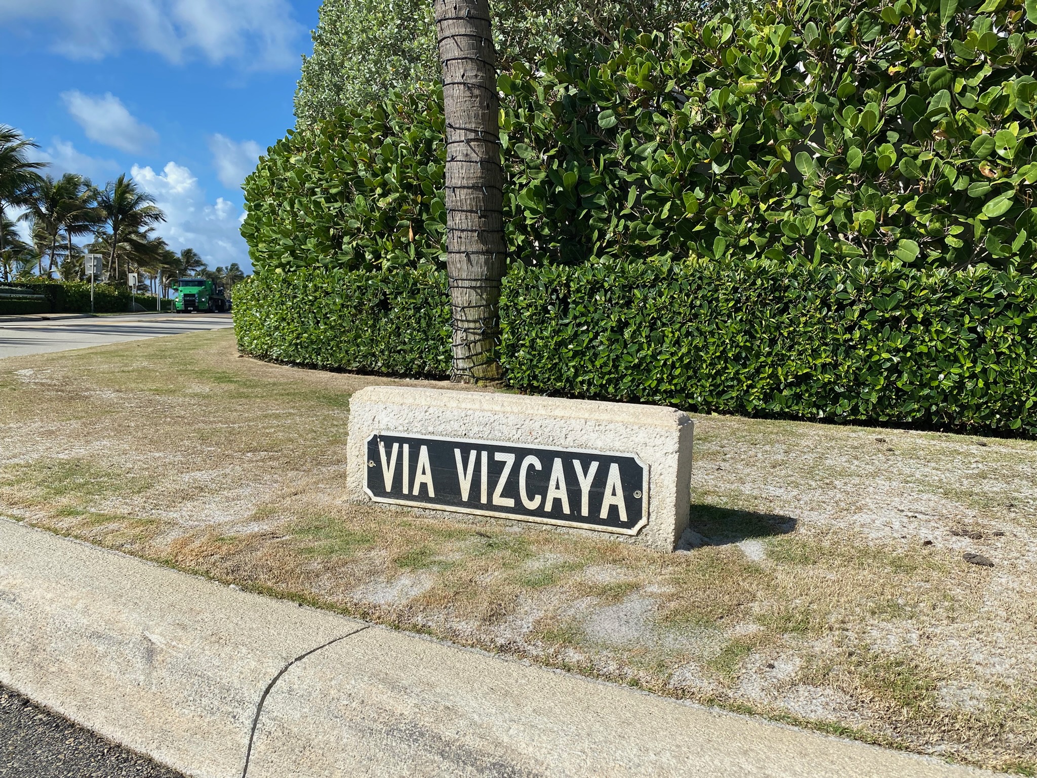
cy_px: 389
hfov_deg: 67.3
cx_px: 518
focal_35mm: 26
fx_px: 779
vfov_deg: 53.1
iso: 32
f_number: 1.8
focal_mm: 4.25
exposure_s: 1/3731
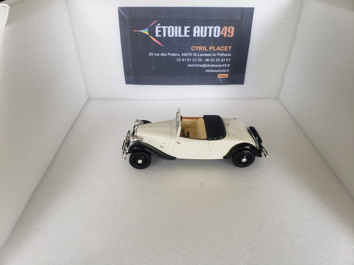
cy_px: 132
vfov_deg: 53.1
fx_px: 266
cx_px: 177
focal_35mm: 26
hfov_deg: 67.3
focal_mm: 4.3
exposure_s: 1/60
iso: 125
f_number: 2.4
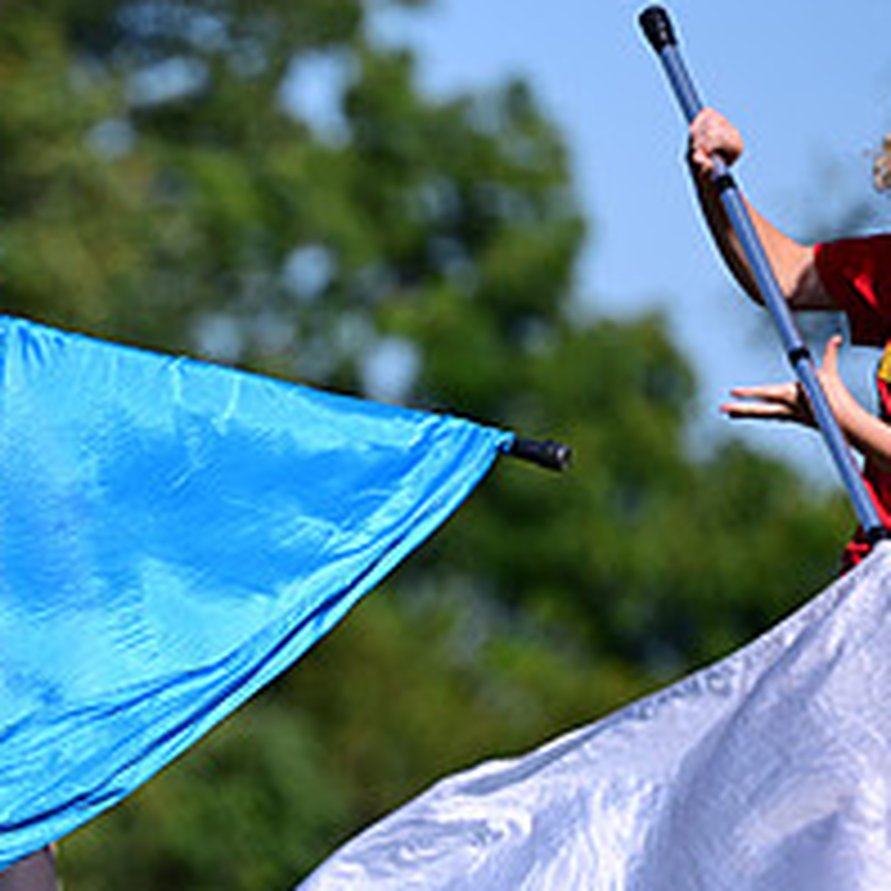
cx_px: 50
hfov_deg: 3.5
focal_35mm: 498
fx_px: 14502
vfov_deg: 3.5
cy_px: 569
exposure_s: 1/1600
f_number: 2.8
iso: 100
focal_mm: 200
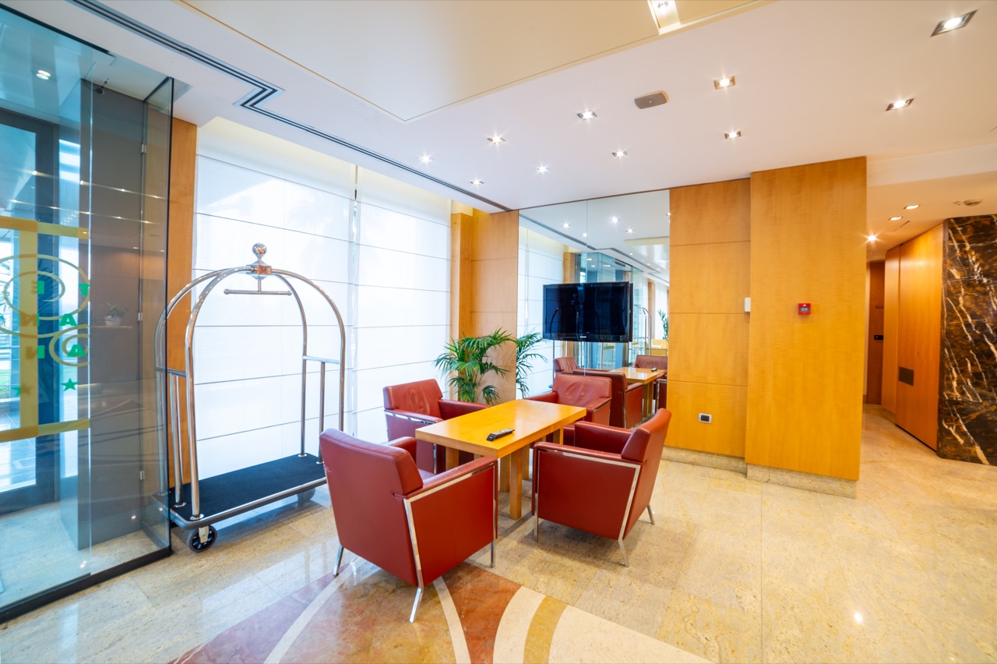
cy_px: 332
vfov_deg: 81.1
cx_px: 498
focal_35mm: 14
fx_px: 388
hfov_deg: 104.3
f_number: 11
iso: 100
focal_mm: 14
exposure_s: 1/1.67
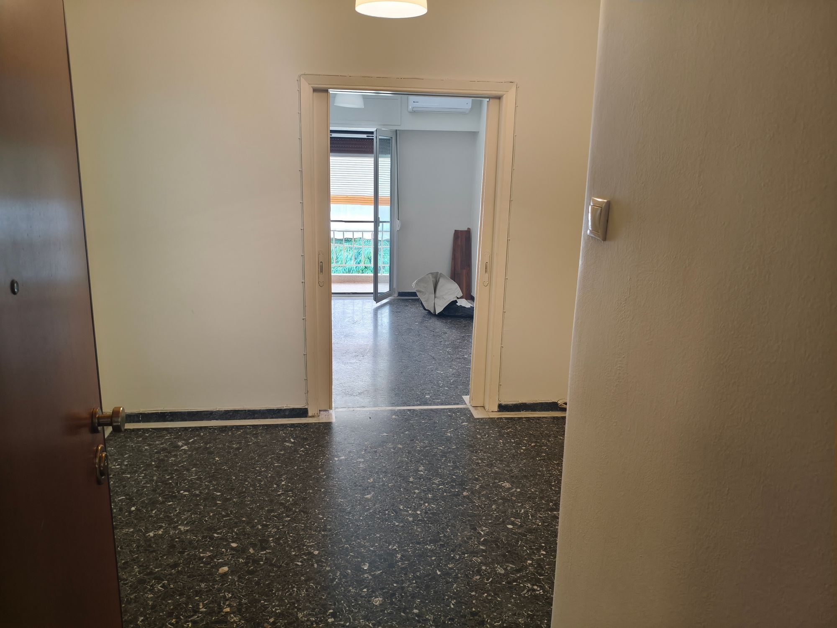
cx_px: 418
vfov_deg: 53.1
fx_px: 629
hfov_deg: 67.3
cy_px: 314
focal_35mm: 26
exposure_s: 1/50
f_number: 1.5
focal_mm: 4.94
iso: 640
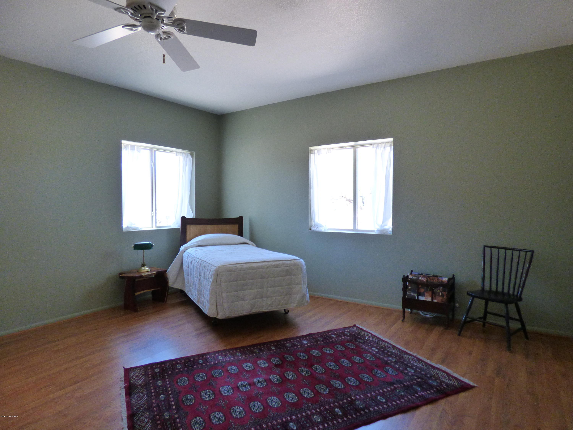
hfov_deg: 81.7
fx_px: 331
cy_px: 215
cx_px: 286
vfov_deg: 66.0
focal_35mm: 20
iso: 400
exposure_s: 1/60
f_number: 2.8
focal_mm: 3.58
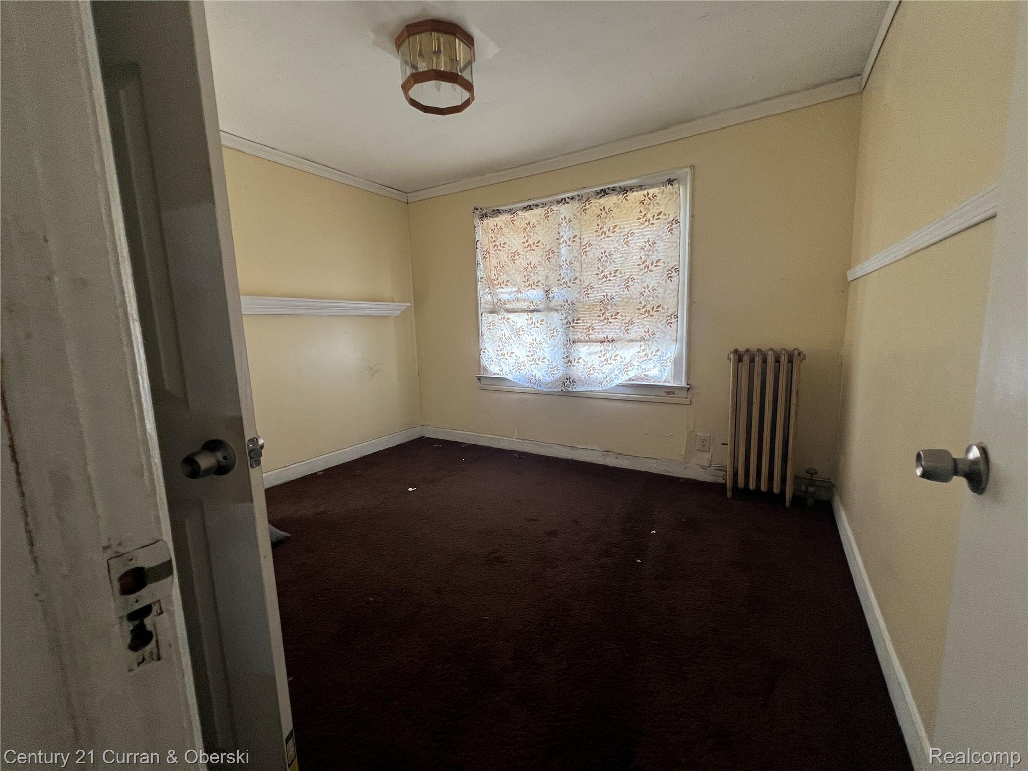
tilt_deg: -8.1
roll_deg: +1.5
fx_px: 386
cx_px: 514
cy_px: 386
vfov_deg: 89.9
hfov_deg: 106.2
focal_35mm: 13
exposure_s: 1/99
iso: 125
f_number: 1.8
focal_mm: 1.57
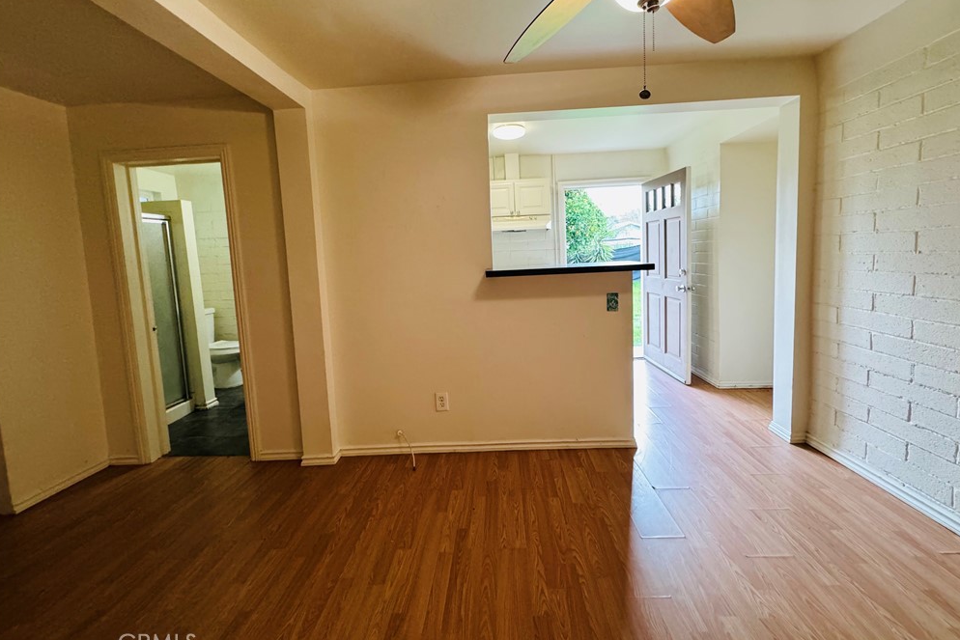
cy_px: 286
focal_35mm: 15
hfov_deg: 100.4
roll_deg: +2.3
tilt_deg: -4.4
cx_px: 483
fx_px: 400
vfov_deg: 77.1
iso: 800
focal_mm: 2.22
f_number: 2.2
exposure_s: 1/60
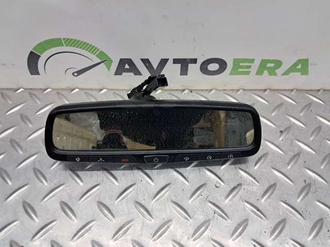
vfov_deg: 51.3
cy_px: 124
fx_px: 257
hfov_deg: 65.4
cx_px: 165
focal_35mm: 27
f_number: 1.8
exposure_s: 1/50
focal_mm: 4
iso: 160
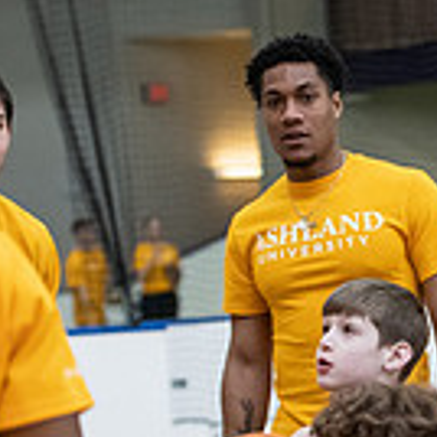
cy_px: 315
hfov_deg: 6.7
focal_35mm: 257
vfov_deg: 6.8
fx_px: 3671
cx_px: 727
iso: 2500
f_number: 3.2
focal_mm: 70
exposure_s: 1/200
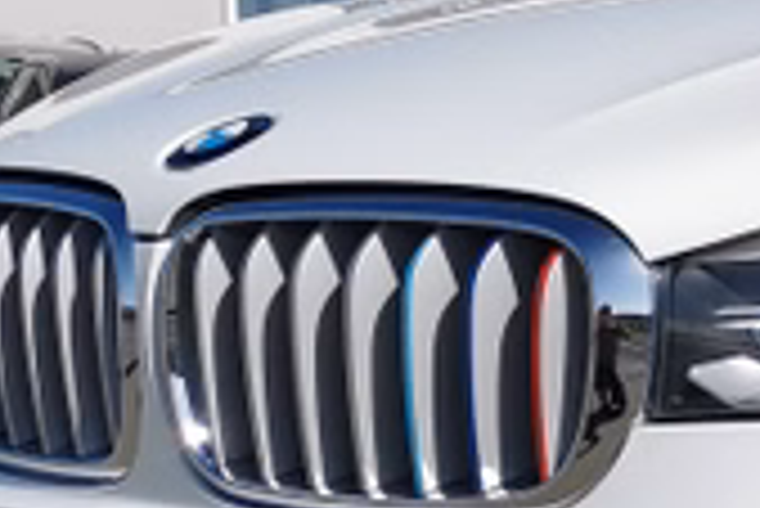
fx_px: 2916
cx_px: 1313
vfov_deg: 9.9
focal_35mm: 138
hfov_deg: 13.5
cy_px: 472
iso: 50
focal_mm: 5.58
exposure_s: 1/4032
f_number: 1.8
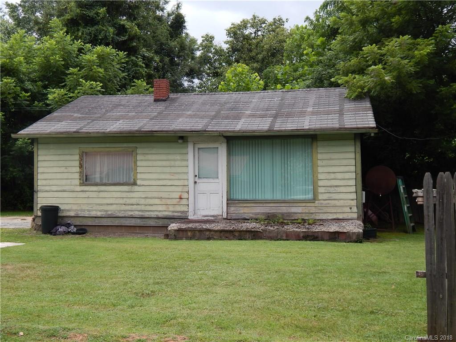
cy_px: 171
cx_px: 228
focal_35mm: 43
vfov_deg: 33.6
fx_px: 566
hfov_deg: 43.9
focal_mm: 7.7
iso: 125
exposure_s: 1/500
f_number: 3.6
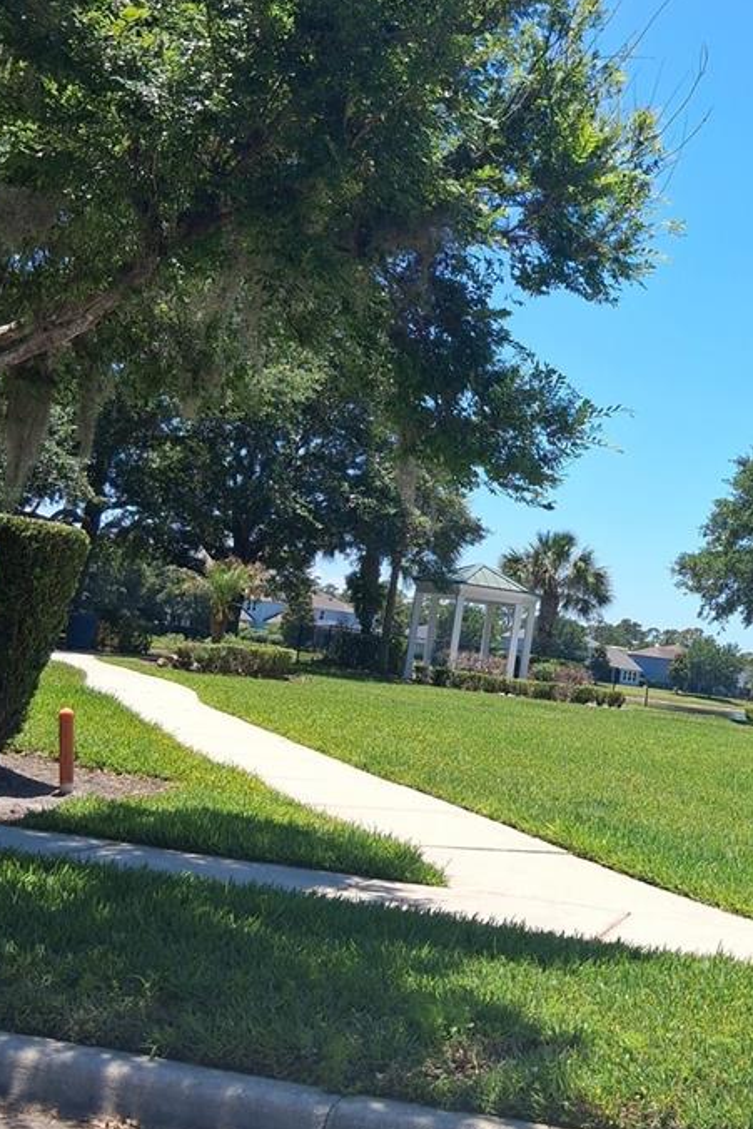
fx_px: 1505
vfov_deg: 41.1
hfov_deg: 26.9
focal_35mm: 48
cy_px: 511
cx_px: 705
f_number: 1.8
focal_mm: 3.98
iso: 25
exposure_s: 1/393
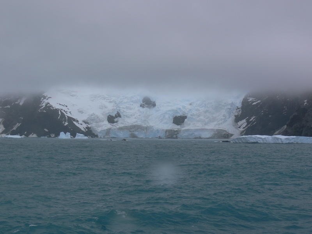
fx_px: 496
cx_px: 156
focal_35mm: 55
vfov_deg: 26.6
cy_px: 117
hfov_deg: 34.9
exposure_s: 1/320
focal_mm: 10.6
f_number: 5.6
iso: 80
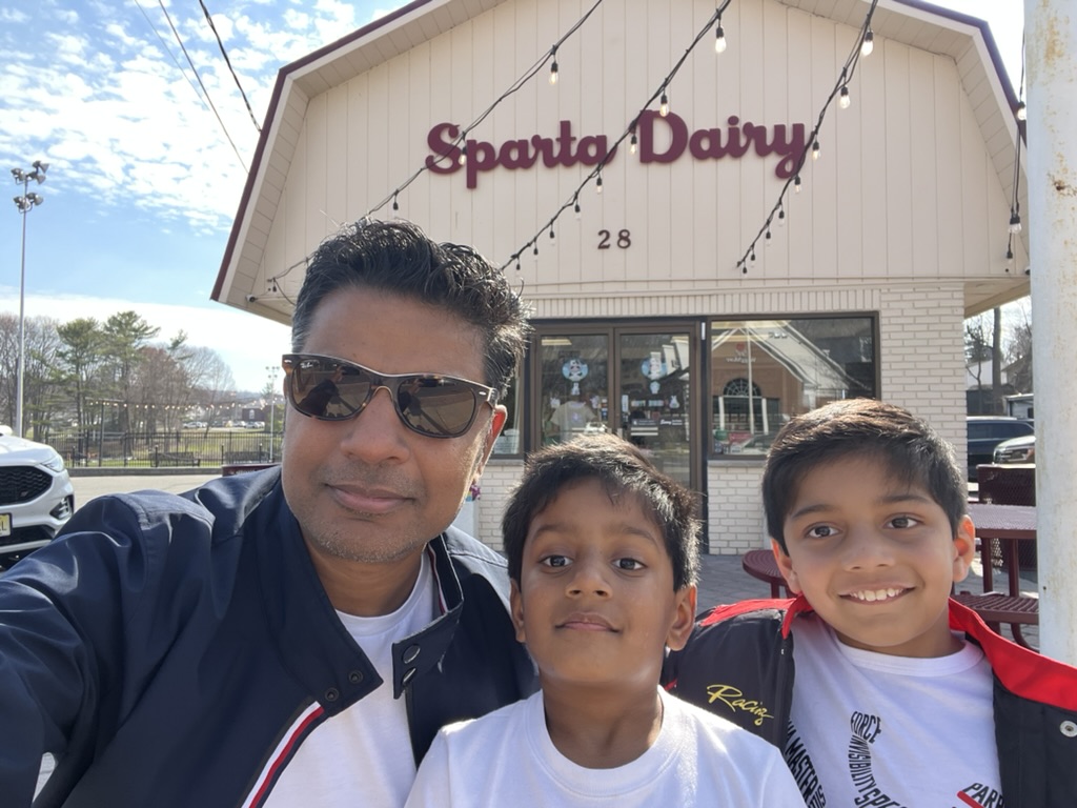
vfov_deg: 58.9
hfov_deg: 73.9
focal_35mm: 23
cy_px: 404
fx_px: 716
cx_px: 538
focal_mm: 2.71
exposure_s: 1/203
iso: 32
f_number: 2.2
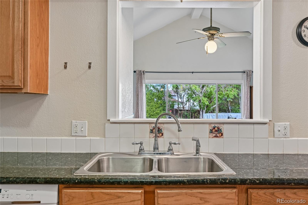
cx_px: 154
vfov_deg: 46.4
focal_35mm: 28
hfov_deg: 65.5
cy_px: 102
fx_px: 239
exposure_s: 1/30
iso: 400
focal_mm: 28
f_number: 8
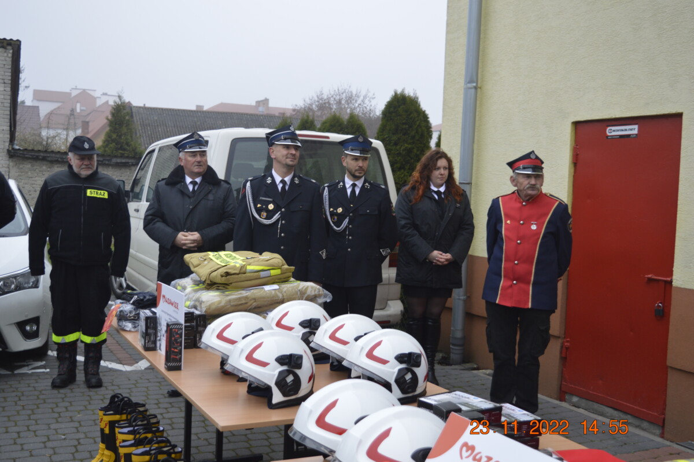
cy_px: 231
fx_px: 809
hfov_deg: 46.4
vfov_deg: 31.8
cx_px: 347
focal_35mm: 42
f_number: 4.5
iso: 400
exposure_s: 1/80
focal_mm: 28
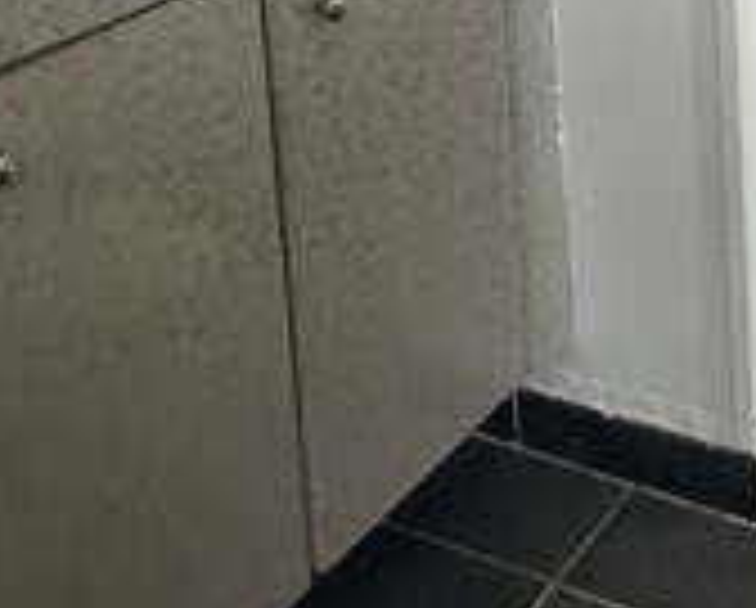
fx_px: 1457
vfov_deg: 20.0
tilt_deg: -8.1
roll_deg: +2.1
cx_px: 814
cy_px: -333
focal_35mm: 65
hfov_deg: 26.9
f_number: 2.2
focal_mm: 2.22
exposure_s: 1/99
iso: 250
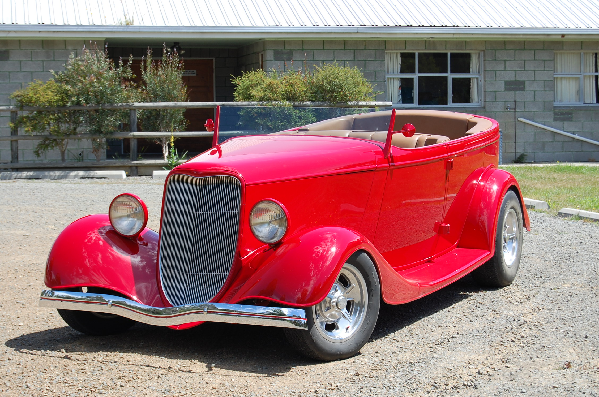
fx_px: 1370
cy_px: 198
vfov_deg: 16.5
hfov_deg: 24.7
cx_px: 300
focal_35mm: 82
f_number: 8
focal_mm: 55
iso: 200
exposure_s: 1/250
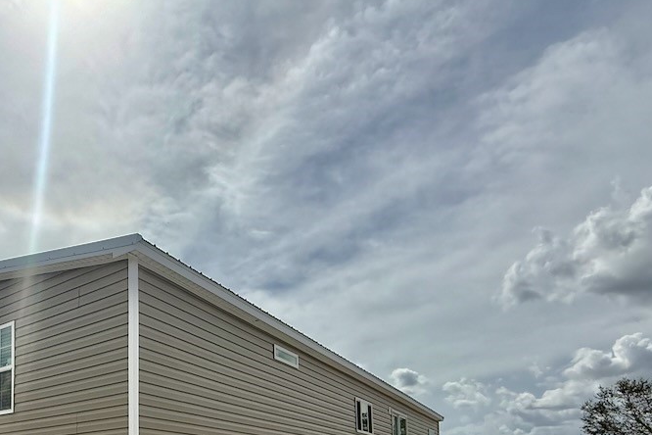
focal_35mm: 28
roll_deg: +1.0
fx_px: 507
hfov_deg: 61.4
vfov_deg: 39.9
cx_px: 155
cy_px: 450
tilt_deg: +6.4
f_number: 2.2
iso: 50
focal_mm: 2.22
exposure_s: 1/4425
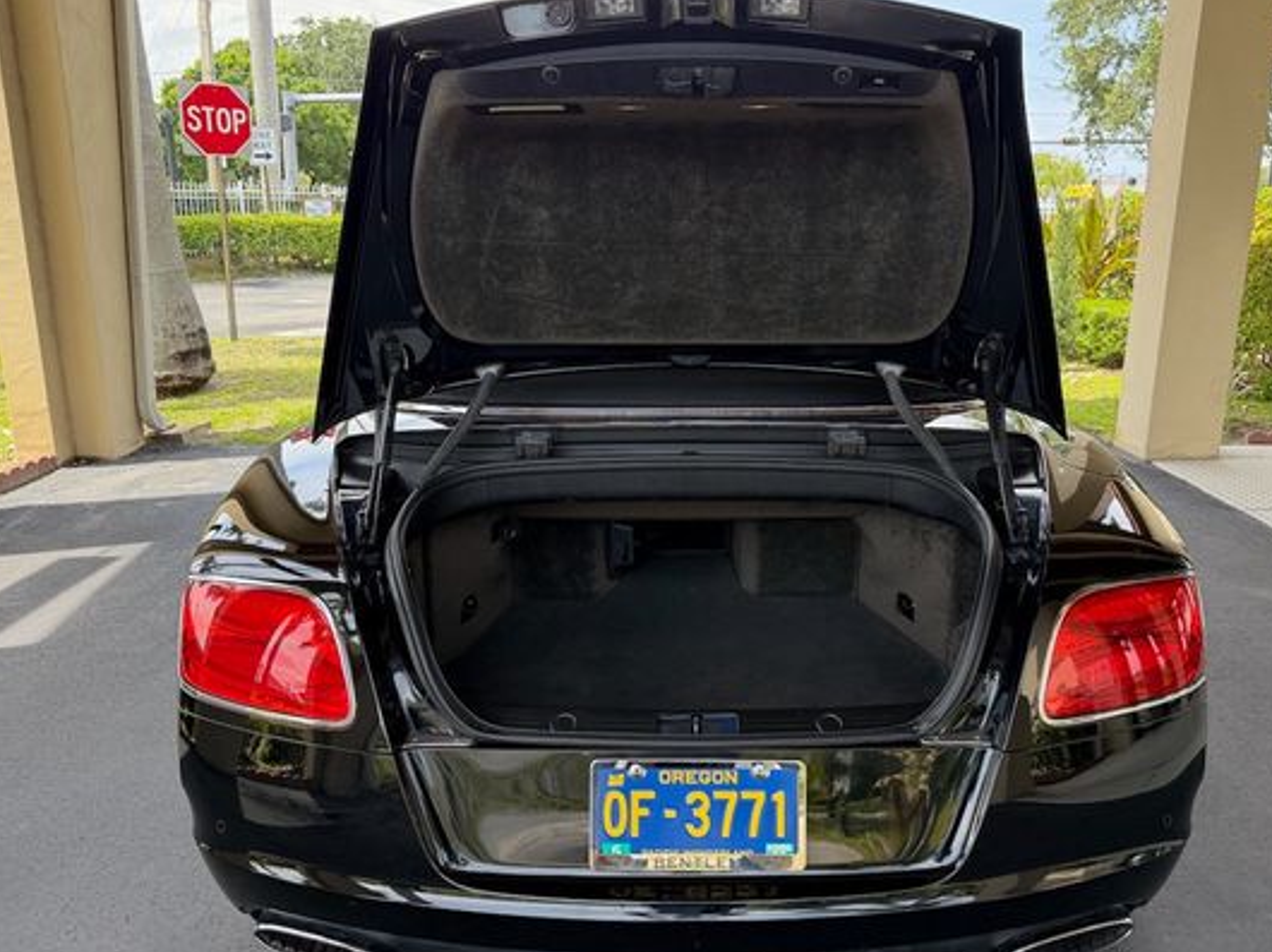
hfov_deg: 61.6
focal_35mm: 29
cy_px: 492
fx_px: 1065
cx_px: 672
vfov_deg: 48.2
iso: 100
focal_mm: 6.76
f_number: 1.78
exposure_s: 1/551
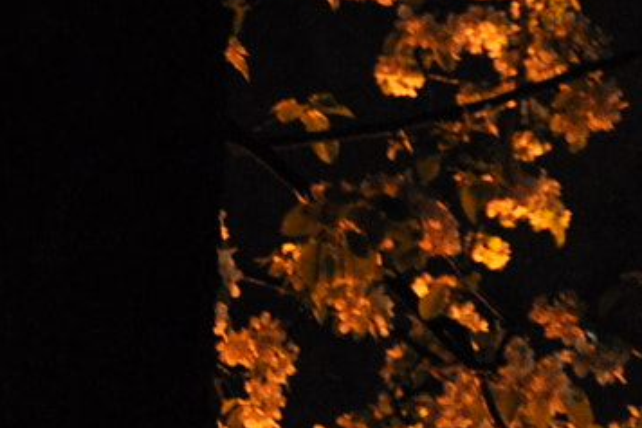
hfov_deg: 10.9
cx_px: -824
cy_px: 14
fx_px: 2921
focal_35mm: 164
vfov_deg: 8.3
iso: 640
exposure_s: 1/13
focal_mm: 19
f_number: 2.8
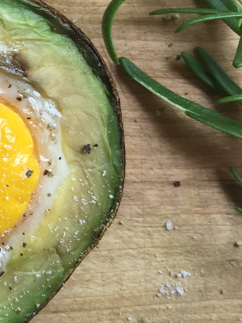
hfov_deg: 14.1
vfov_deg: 20.2
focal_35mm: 96
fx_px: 895
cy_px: 63
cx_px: -156
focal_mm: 4.15
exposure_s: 1/50
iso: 25
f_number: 2.2
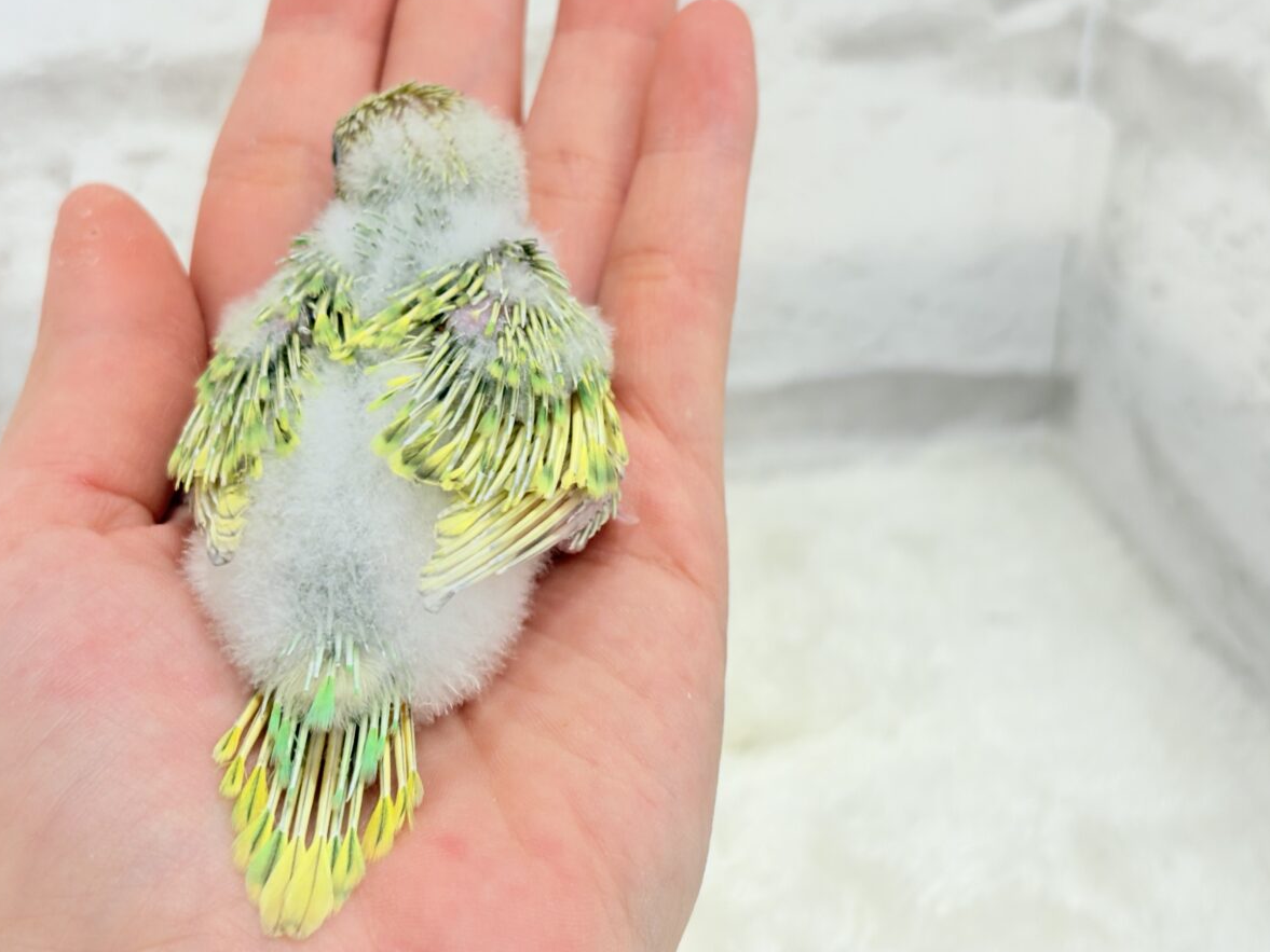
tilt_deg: -26.6
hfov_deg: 36.2
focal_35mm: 53
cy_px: 471
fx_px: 1945
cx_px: 638
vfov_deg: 27.5
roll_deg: +1.0
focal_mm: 5.96
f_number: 1.6
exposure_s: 1/50
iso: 32
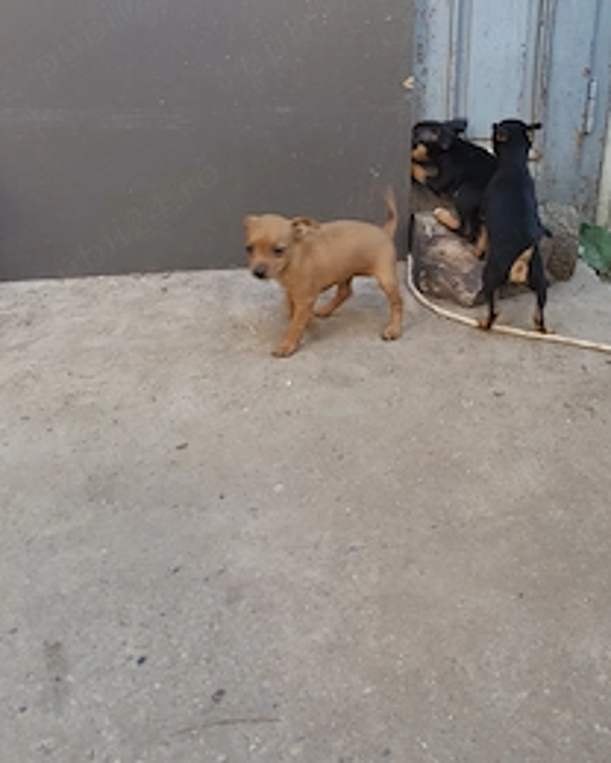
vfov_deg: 49.7
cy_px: 282
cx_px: 435
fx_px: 814
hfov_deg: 40.3
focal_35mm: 36
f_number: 1.88
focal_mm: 5.56
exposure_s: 1/50
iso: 83
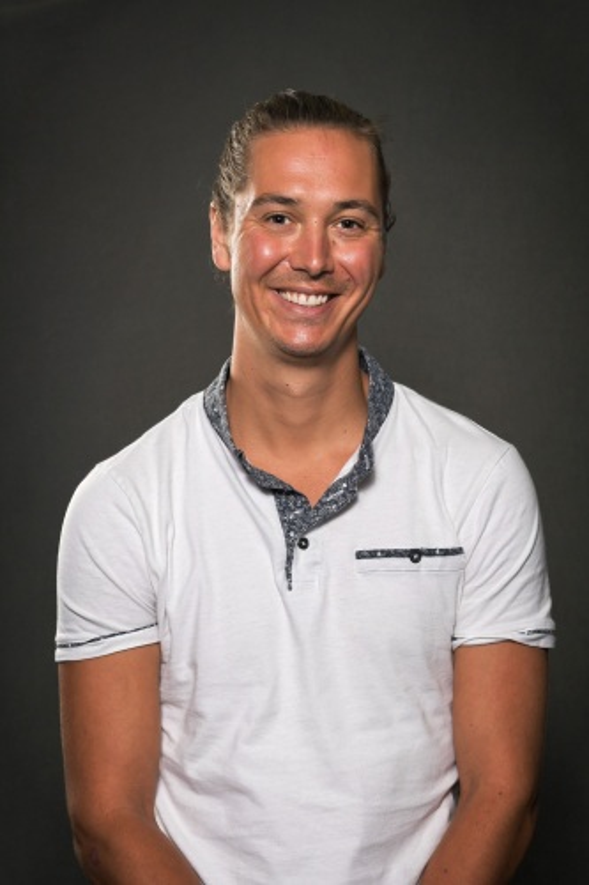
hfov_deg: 15.7
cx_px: 294
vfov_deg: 23.4
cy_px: 442
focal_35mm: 87
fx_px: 2136
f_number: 8
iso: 200
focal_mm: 58
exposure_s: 1/200
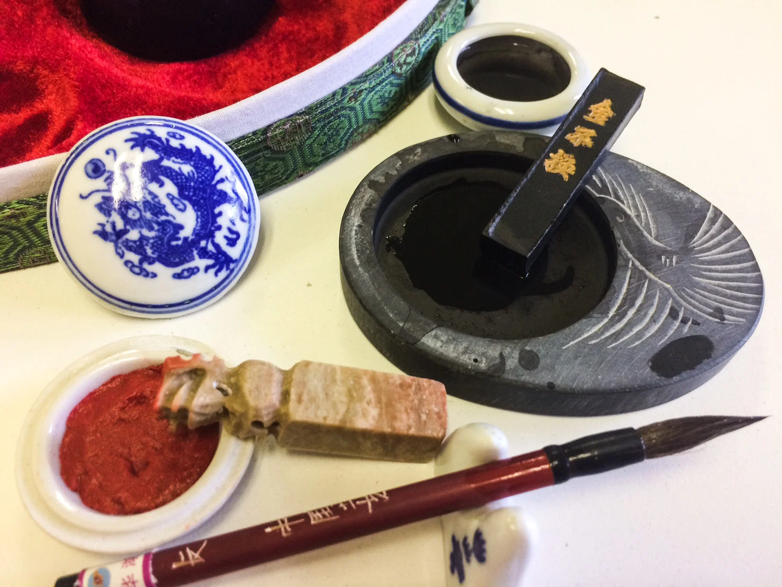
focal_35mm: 29
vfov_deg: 48.2
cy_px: 294
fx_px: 655
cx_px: 391
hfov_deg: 61.7
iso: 125
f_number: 2.2
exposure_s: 1/30
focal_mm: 4.15
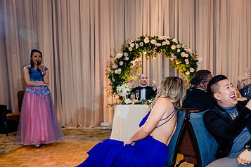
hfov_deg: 47.3
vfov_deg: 33.8
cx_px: 195
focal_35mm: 39
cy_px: 115
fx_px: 272
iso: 1000
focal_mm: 24
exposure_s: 1/160
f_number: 4
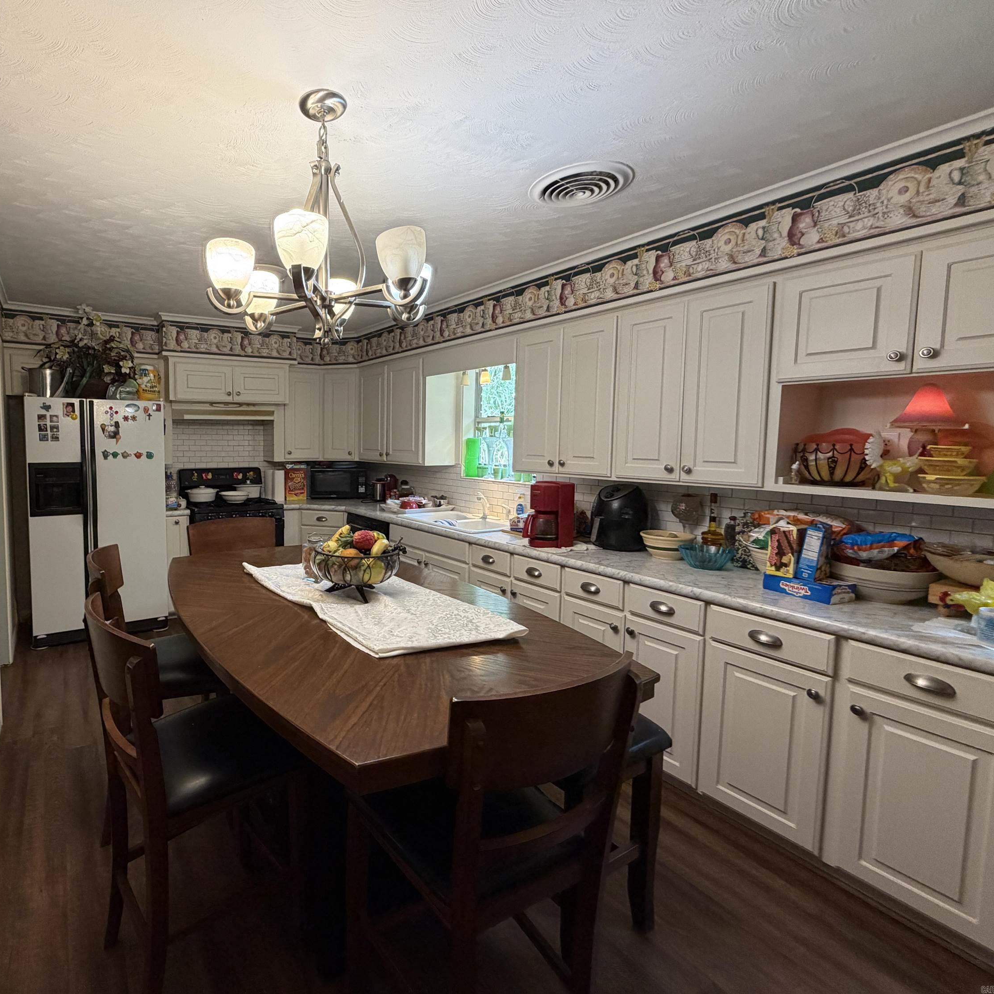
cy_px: 482
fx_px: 552
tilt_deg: -4.5
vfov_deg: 83.9
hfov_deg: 81.5
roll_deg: +0.2
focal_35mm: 17
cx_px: 343
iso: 250
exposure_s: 1/60
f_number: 2.2
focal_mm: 2.22
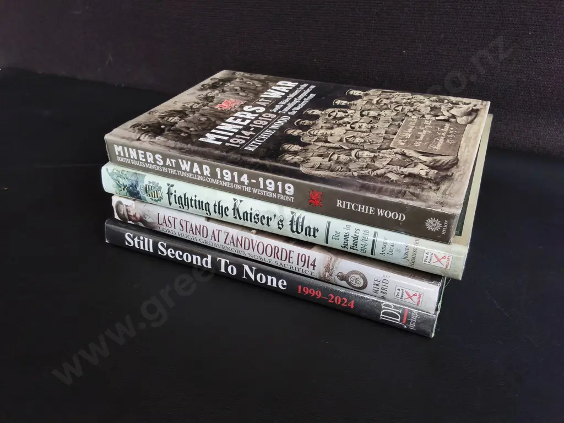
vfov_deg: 51.4
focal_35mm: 27
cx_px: 282
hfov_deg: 65.3
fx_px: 440
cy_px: 212
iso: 100
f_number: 2
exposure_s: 1/100
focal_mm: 2.87
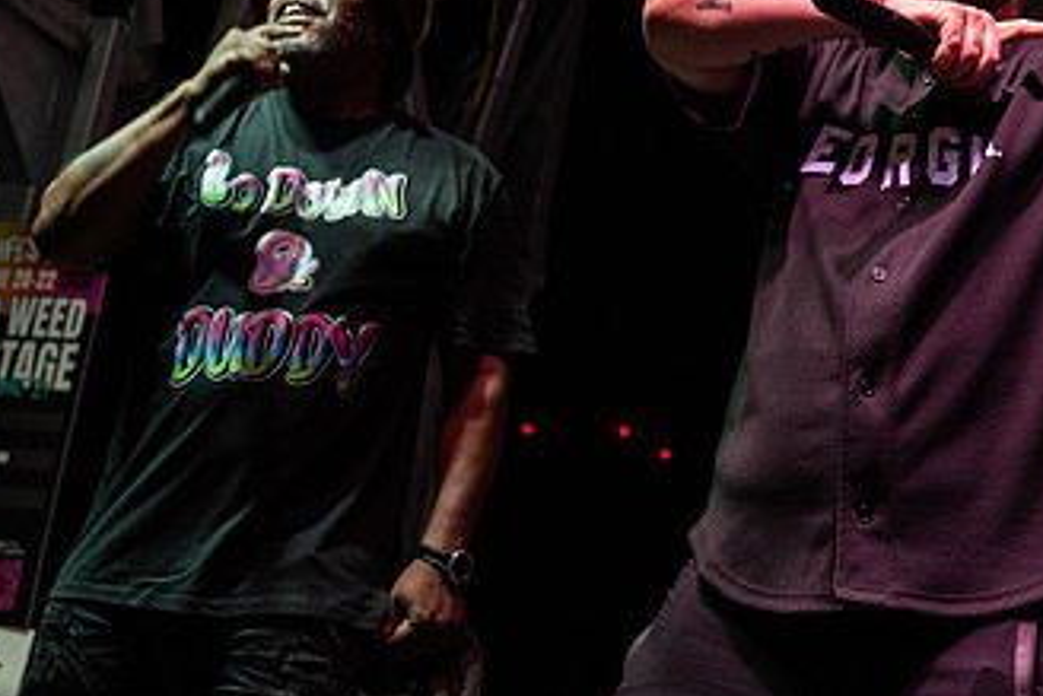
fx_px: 2464
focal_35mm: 85
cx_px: 695
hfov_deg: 23.8
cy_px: 108
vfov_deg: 15.9
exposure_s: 1/250
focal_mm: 44
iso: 2000
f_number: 4
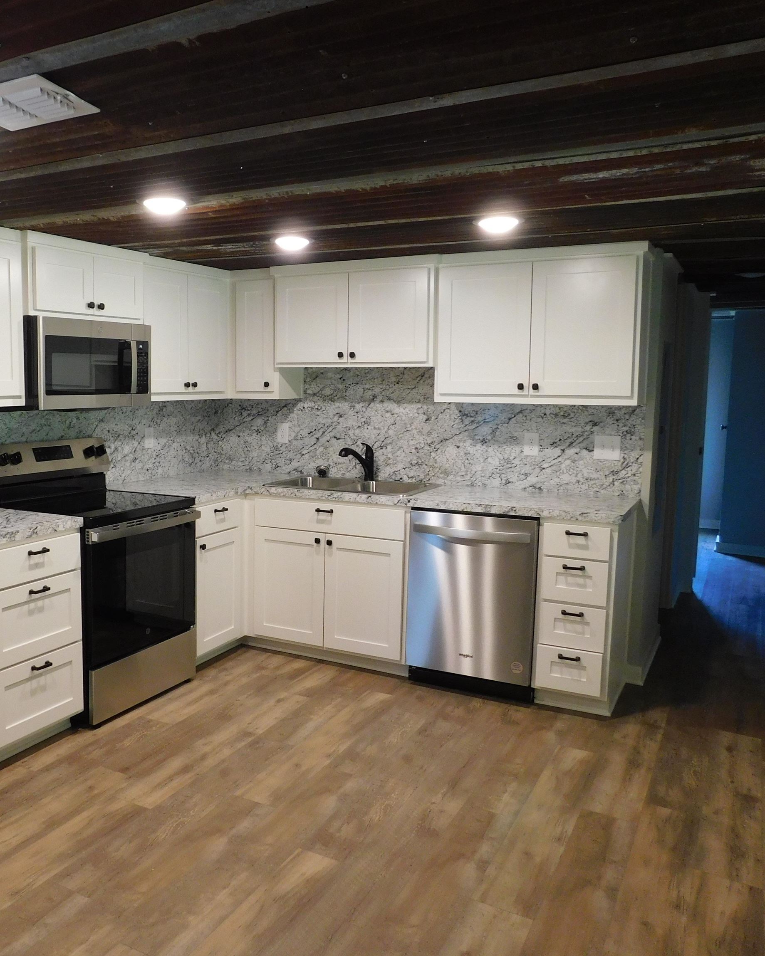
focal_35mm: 30
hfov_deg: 47.5
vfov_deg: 58.8
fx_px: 849
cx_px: 240
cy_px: 478
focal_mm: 4
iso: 220
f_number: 3
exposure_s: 1/30
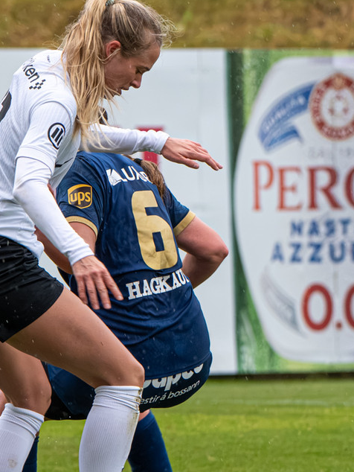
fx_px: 7522
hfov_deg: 2.7
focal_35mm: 552
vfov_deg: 3.6
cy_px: 218
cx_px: 33
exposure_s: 1/800
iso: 1600
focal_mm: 180
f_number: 5.6
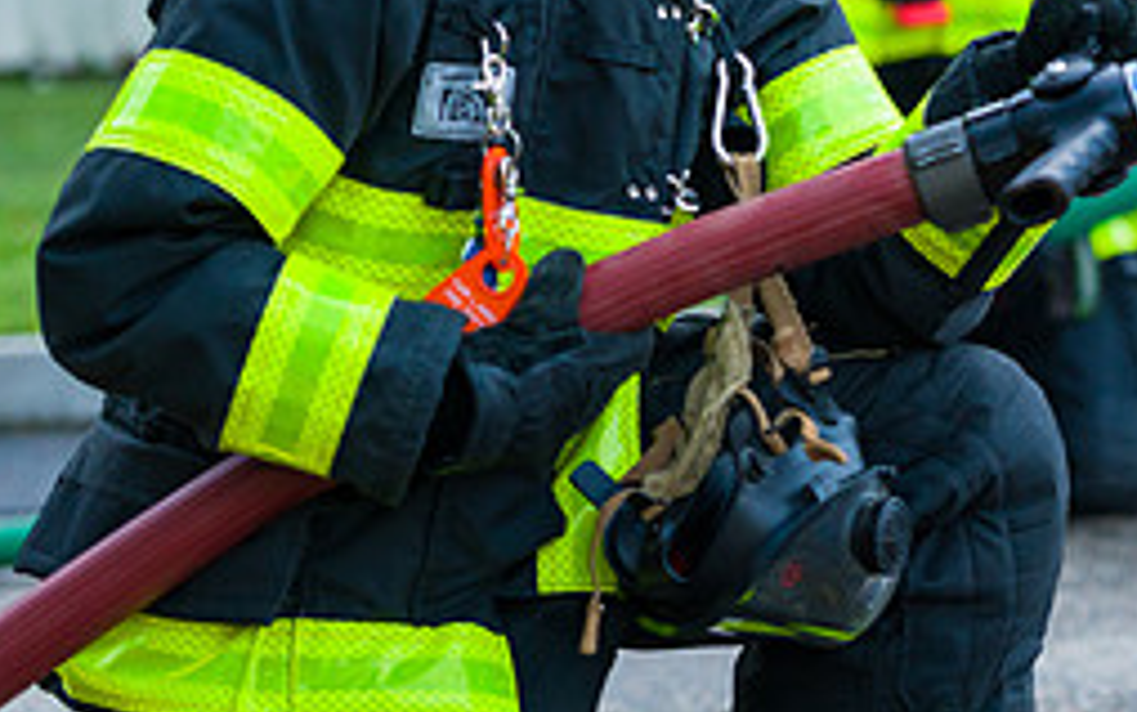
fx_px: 8060
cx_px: 1061
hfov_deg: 8.0
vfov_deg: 5.0
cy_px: -94
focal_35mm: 260
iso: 1250
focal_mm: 112
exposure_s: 1/200
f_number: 3.2
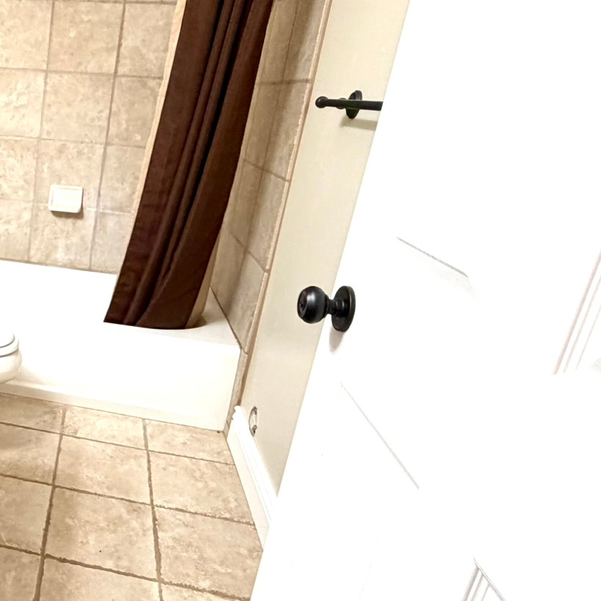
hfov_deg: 42.9
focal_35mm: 31
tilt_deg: -16.4
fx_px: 609
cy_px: 266
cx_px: -35
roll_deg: -3.8
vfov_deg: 52.4
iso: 250
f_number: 2.2
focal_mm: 2.22
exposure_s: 1/60
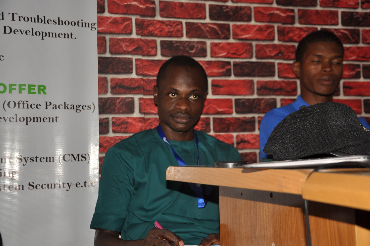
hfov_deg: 35.1
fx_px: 585
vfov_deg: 23.7
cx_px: 185
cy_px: 123
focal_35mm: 57
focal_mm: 38
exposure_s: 1/60
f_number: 4.5
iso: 200
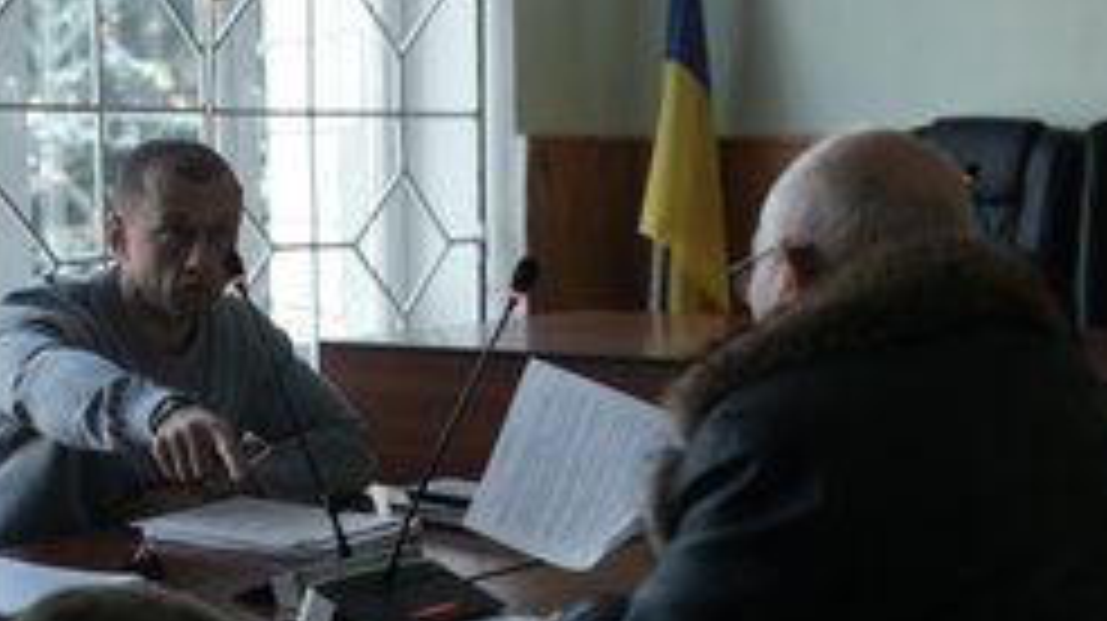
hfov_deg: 28.2
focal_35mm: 75
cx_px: 490
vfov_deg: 16.0
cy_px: 412
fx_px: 2200
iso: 250
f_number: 2.8
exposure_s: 1/50
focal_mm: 44
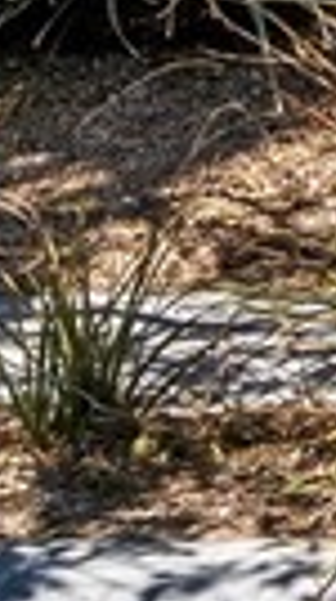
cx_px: 1933
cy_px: -926
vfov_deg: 7.0
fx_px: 4579
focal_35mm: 288
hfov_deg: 3.7
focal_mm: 23
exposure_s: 1/8000
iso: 400
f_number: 8
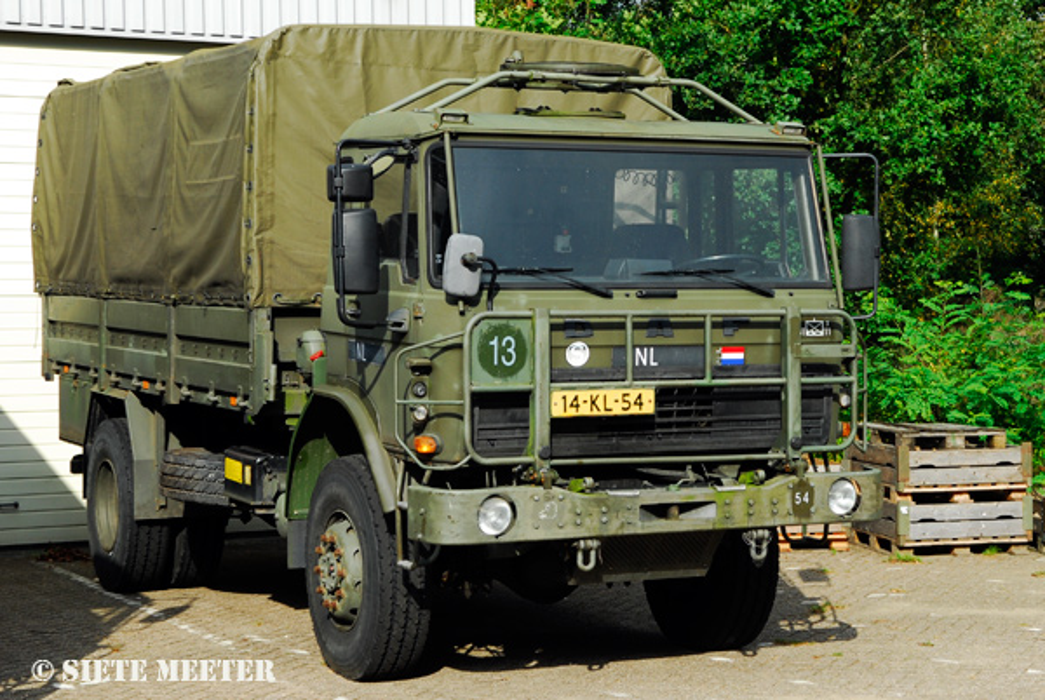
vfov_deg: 23.9
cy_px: 350
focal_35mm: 57
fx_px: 1657
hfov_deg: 35.0
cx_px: 522
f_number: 8
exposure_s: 1/320
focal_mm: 38
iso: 200
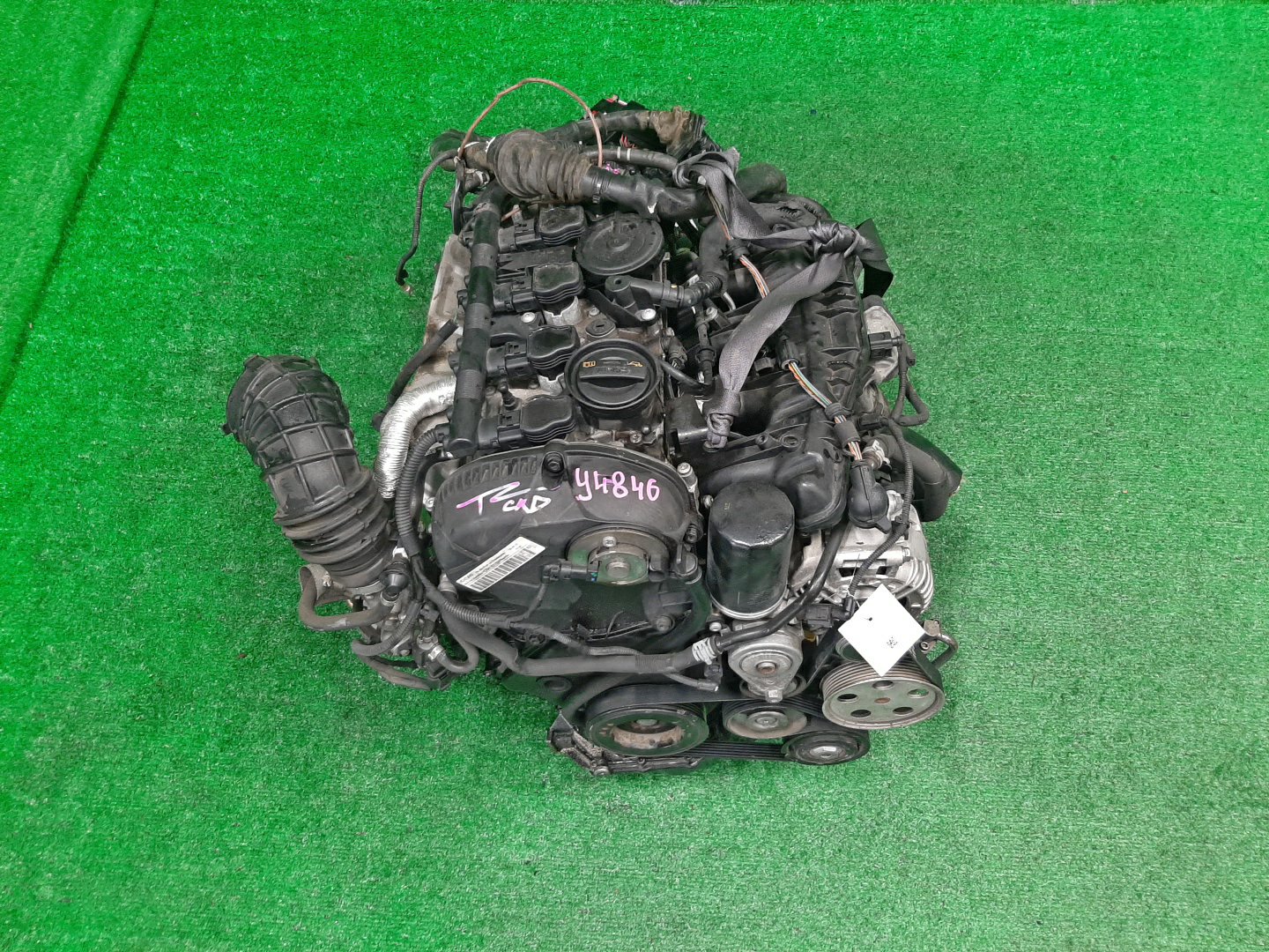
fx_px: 953
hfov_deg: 67.3
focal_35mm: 26
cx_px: 634
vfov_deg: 53.1
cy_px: 476
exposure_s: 1/50
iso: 166
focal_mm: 3.93
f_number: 1.7
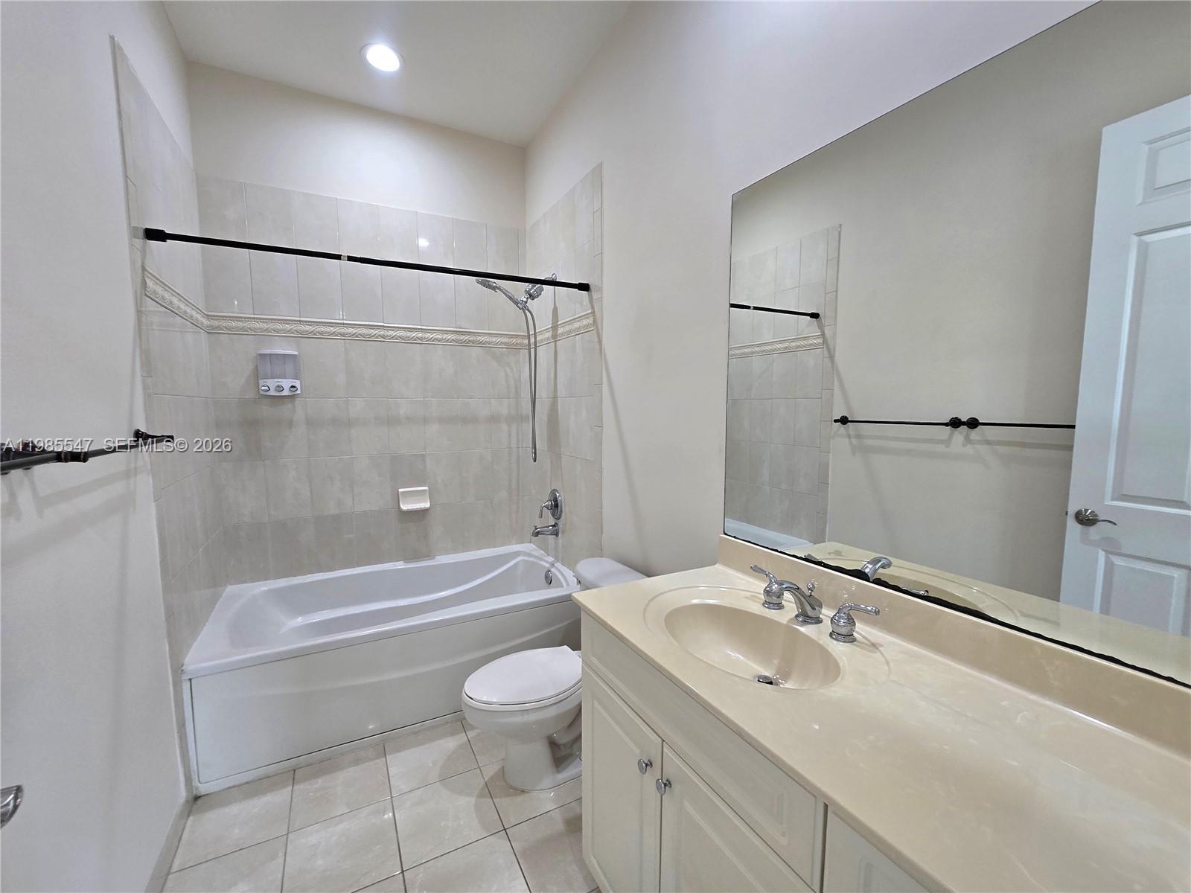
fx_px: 447
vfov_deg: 89.9
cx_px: 596
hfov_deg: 106.2
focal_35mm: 13
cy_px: 446
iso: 125
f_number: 2.2
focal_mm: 2.2
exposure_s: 1/60.2
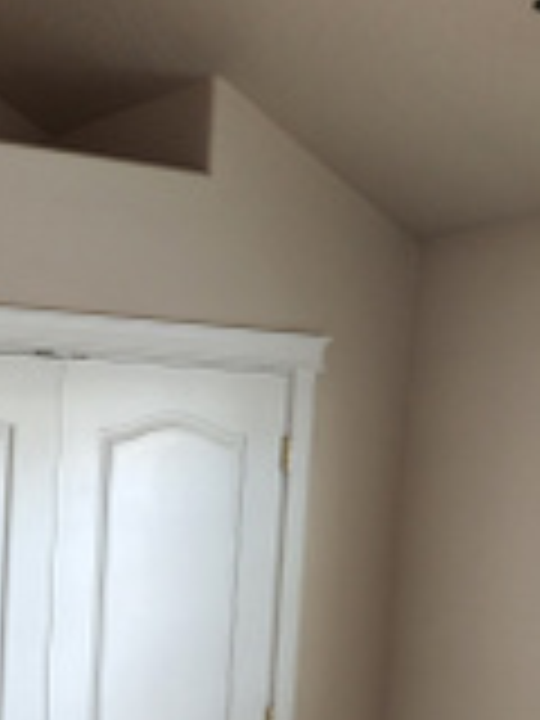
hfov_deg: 19.4
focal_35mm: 69
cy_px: 706
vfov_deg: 26.7
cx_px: -189
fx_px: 1435
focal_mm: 6.4
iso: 160
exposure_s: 1/120
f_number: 1.8
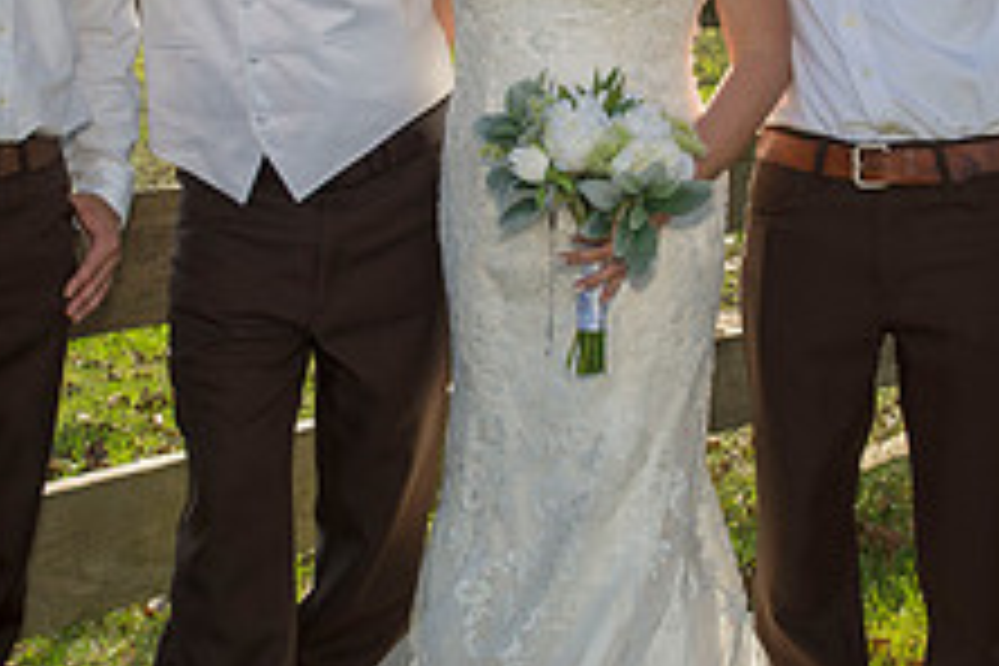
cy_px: 212
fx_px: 2248
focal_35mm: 81
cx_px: 513
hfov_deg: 25.1
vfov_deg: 16.8
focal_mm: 31
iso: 200
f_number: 6.3
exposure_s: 1/400
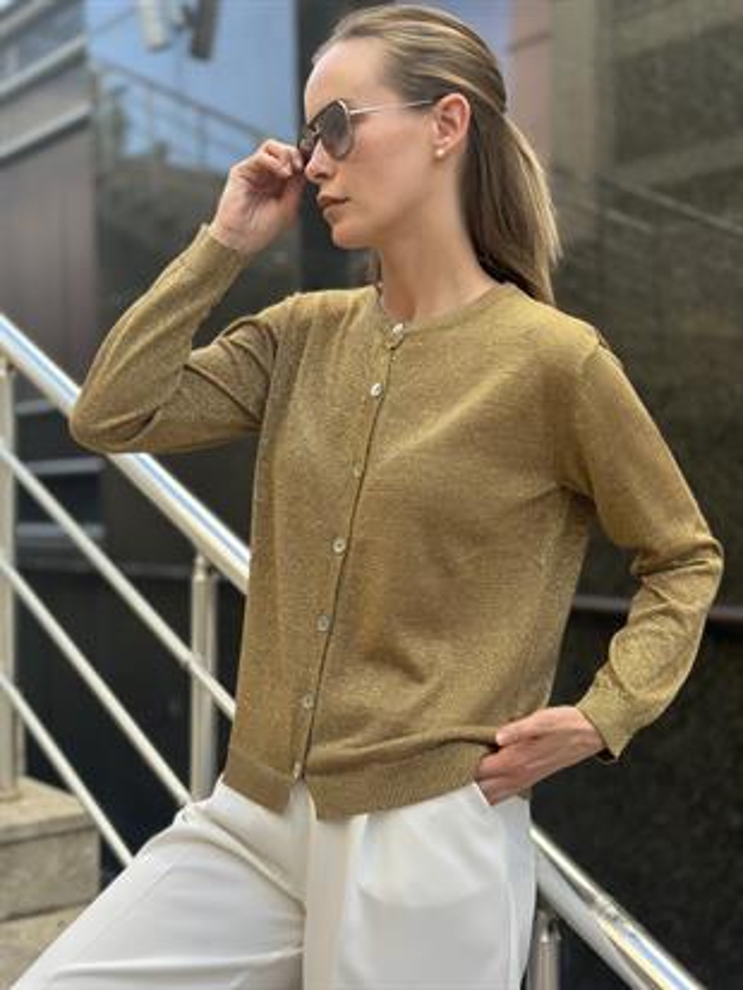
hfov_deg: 30.3
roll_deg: +0.6
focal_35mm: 48
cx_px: 372
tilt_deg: -1.2
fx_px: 1373
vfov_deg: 39.6
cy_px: 495
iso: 80
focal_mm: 6.86
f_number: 1.78
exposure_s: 1/623
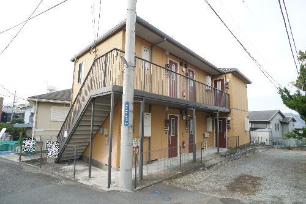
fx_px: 204
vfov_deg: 53.1
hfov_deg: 73.8
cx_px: 153
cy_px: 102
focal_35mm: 24
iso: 1250
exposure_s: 1/500
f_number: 9
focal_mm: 16
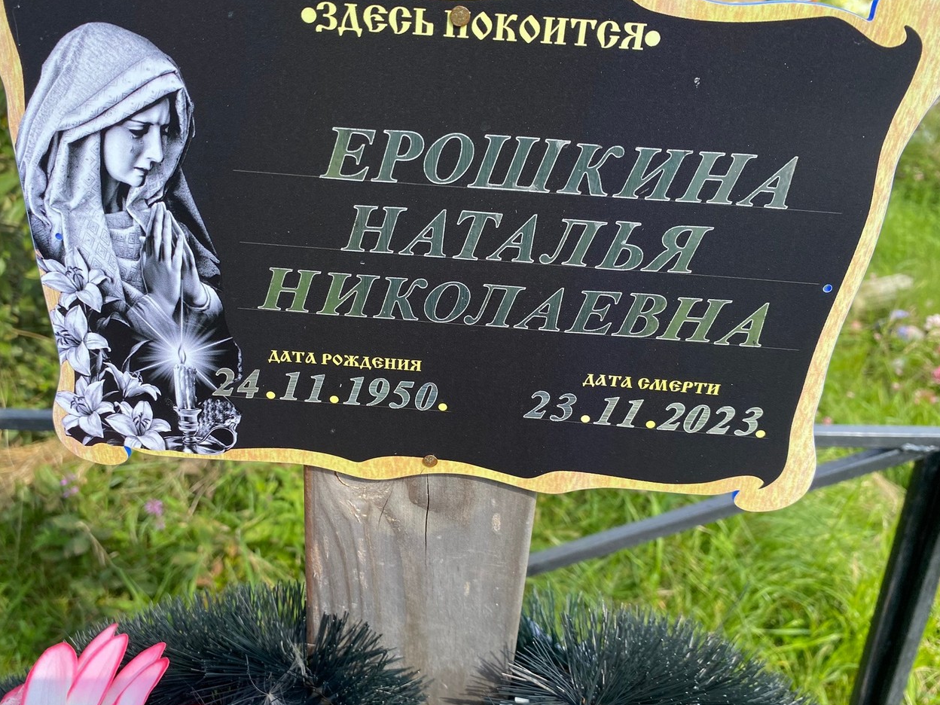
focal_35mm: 30
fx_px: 815
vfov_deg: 46.8
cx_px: 421
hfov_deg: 59.8
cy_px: 332
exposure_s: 1/733
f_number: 1.8
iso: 32
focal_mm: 4.25
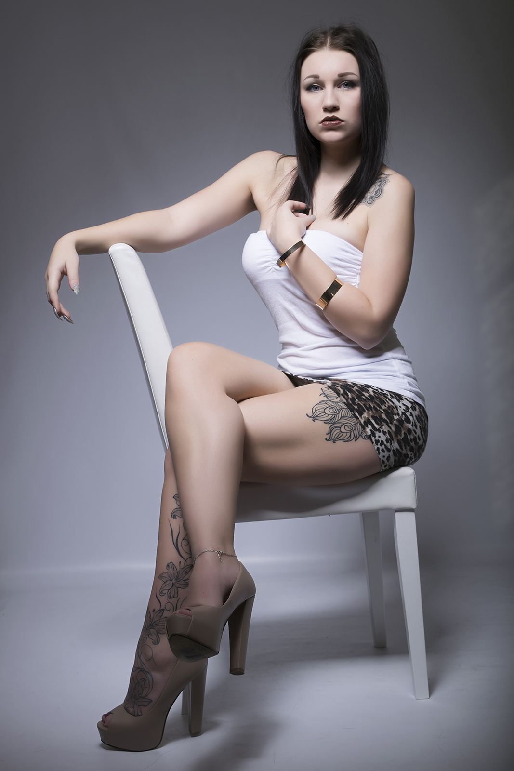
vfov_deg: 35.1
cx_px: 257
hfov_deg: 23.8
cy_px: 386
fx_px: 1220
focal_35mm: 57
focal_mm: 38
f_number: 8
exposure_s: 1/200
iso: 100
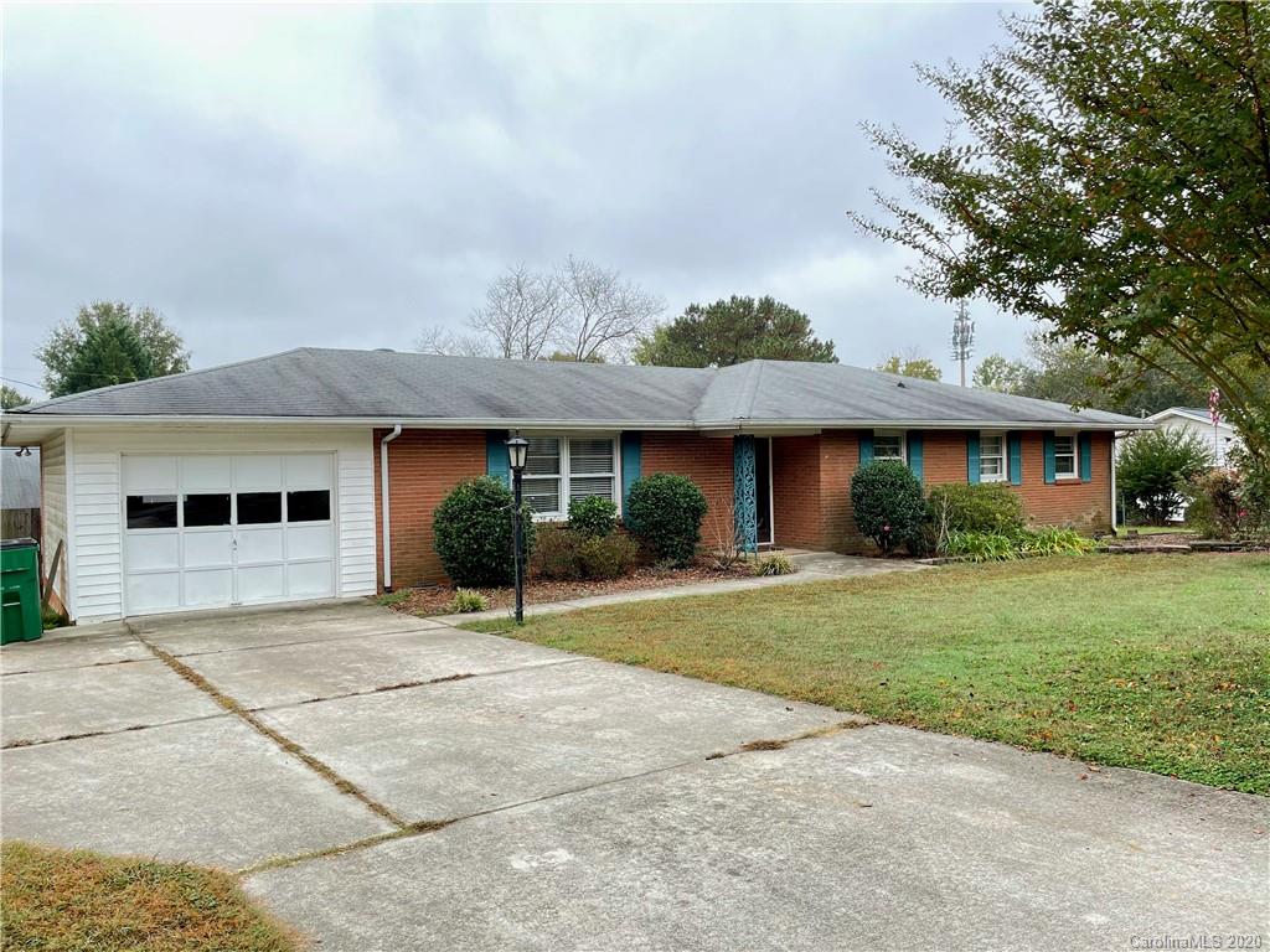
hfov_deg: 67.3
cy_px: 476
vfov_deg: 53.1
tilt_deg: -0.1
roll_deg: +0.8
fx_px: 954
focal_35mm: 26
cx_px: 635
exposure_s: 1/234
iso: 32
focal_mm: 4.2
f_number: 1.6
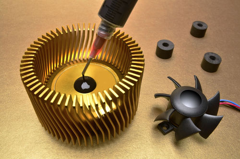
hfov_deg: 49.6
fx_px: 259
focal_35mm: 39
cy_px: 80
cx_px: 120
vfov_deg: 34.1
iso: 100
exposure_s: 1/125
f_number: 16
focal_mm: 26
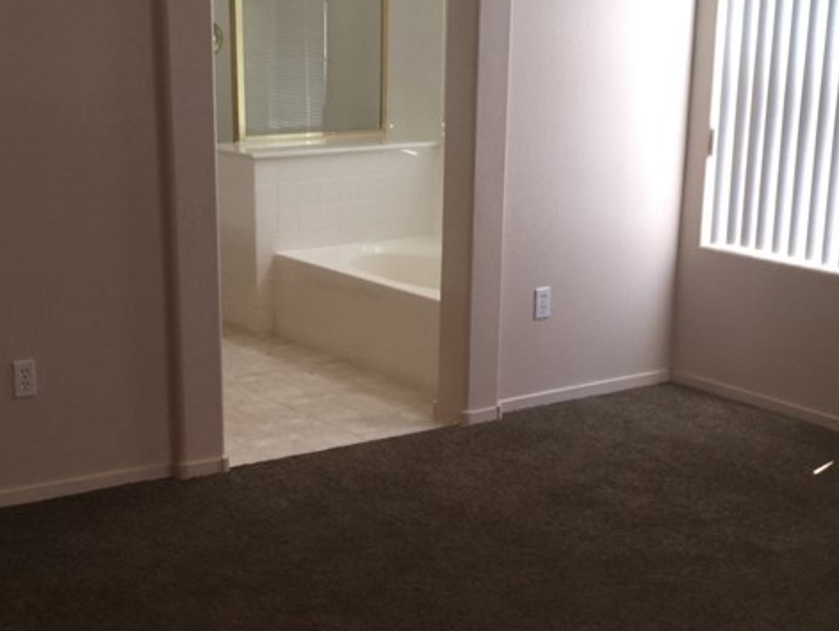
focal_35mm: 63
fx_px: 1528
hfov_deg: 30.7
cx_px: 376
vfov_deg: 22.9
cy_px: 517
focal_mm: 4.15
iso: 32
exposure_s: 1/53
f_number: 2.2
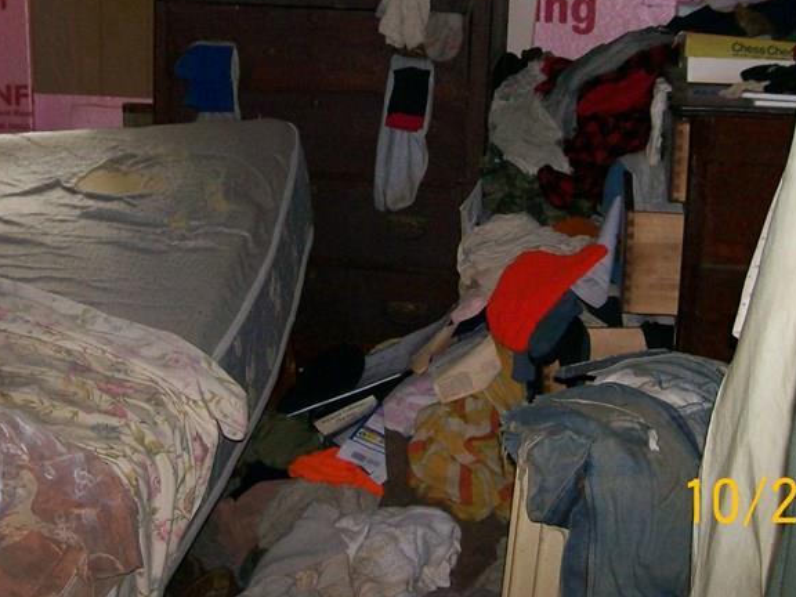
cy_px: 101
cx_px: 340
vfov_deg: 22.6
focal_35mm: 64
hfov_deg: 30.2
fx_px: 1472
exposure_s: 1/22.6
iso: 140
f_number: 2.7
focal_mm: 6
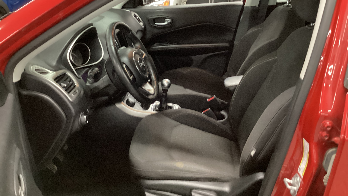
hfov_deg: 58.0
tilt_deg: -23.0
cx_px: 174
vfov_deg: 34.6
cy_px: 87
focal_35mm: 34
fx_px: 314
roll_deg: +0.3
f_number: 2.4
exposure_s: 1/25
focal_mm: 3.3
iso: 640
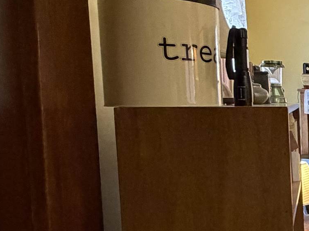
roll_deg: -0.6
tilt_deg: -4.3
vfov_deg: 25.6
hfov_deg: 20.5
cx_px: 586
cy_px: 134
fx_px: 509
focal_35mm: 57
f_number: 2.2
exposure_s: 1/60
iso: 500
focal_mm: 2.22
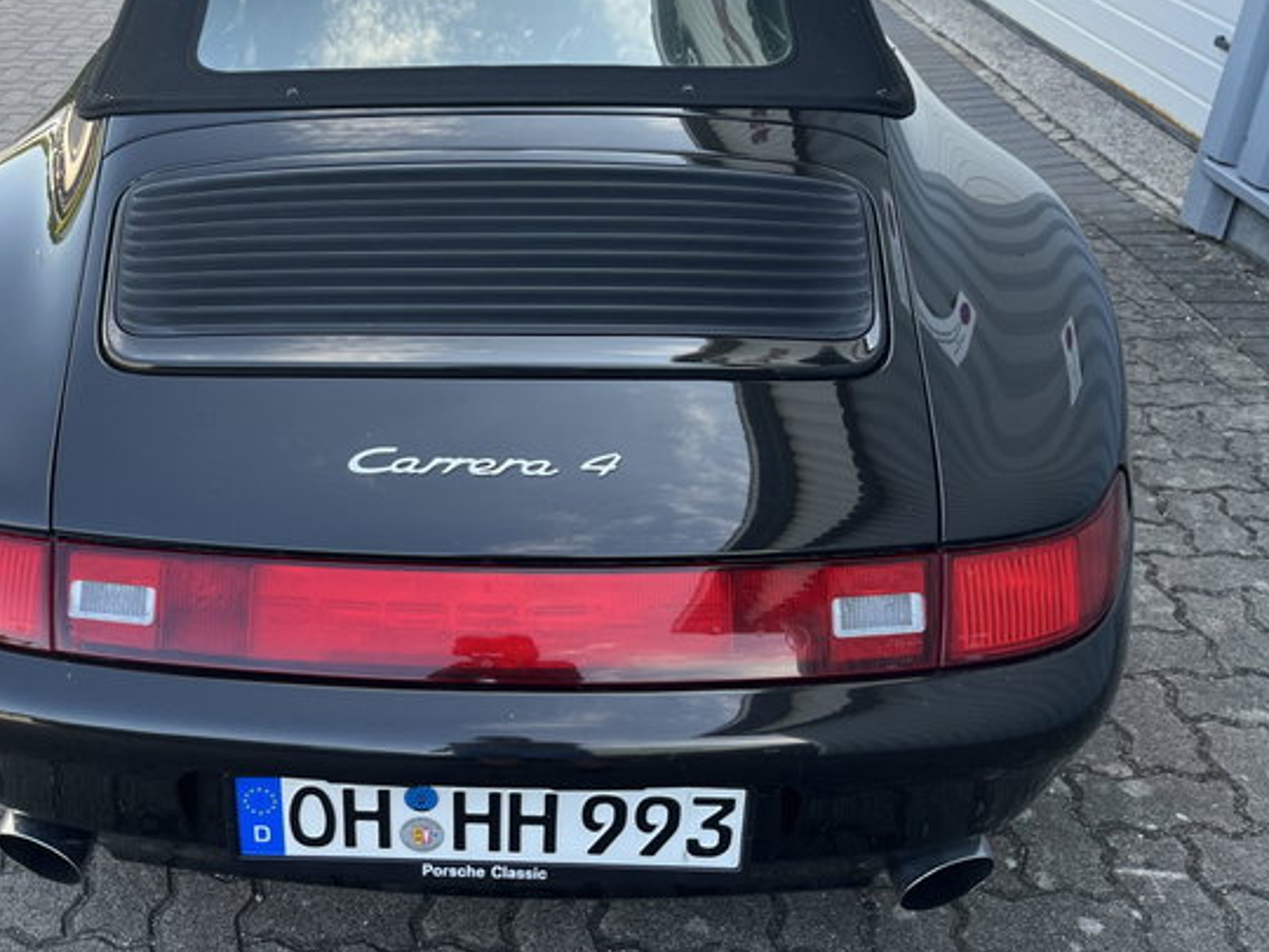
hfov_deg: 49.1
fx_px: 1356
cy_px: 386
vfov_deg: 38.5
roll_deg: -1.6
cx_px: 404
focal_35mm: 37
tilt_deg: -25.8
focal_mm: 5.1
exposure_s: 1/273
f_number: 1.6
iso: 40
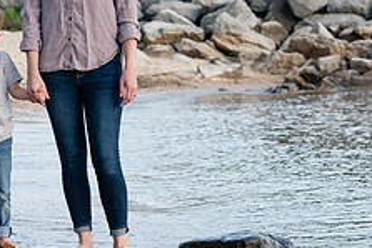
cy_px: 81
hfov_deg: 9.1
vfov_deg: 6.1
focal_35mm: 225
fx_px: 2326
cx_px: 88
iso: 500
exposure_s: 1/320
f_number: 5.6
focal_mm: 85
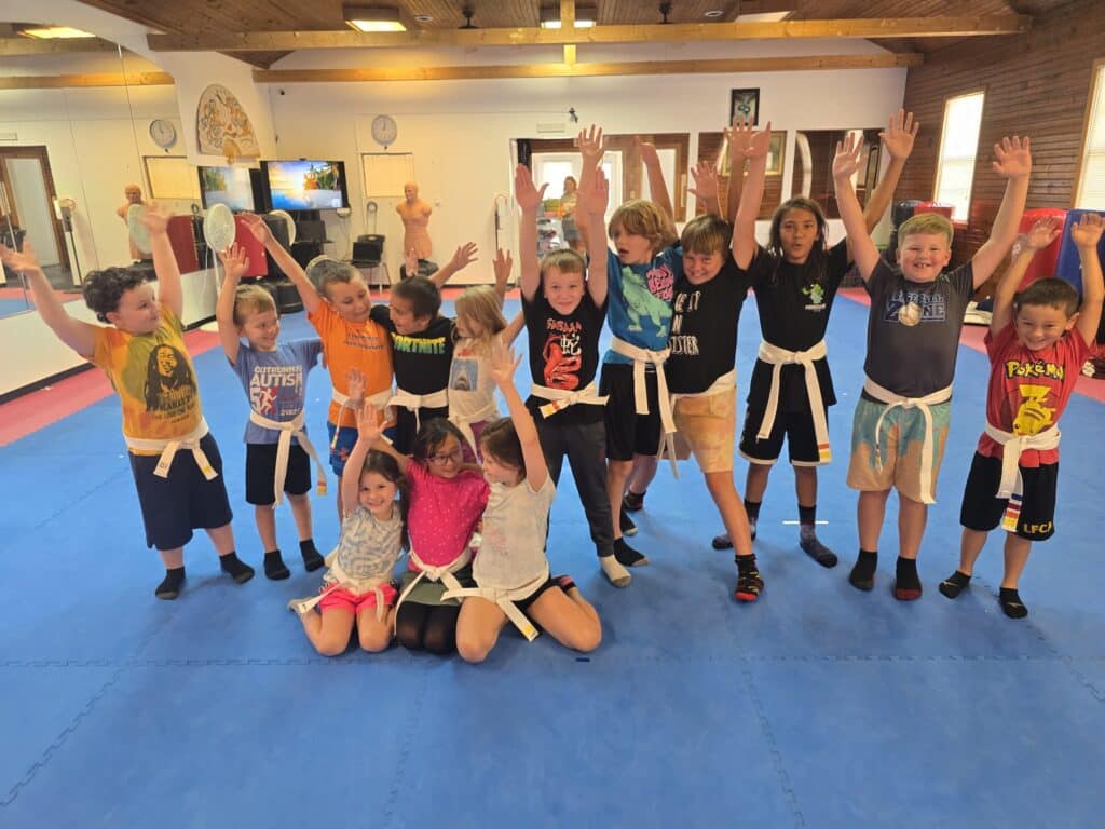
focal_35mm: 23
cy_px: 414
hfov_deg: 73.9
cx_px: 552
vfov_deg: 58.9
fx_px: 734
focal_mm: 6.3
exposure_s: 1/120
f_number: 1.7
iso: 400
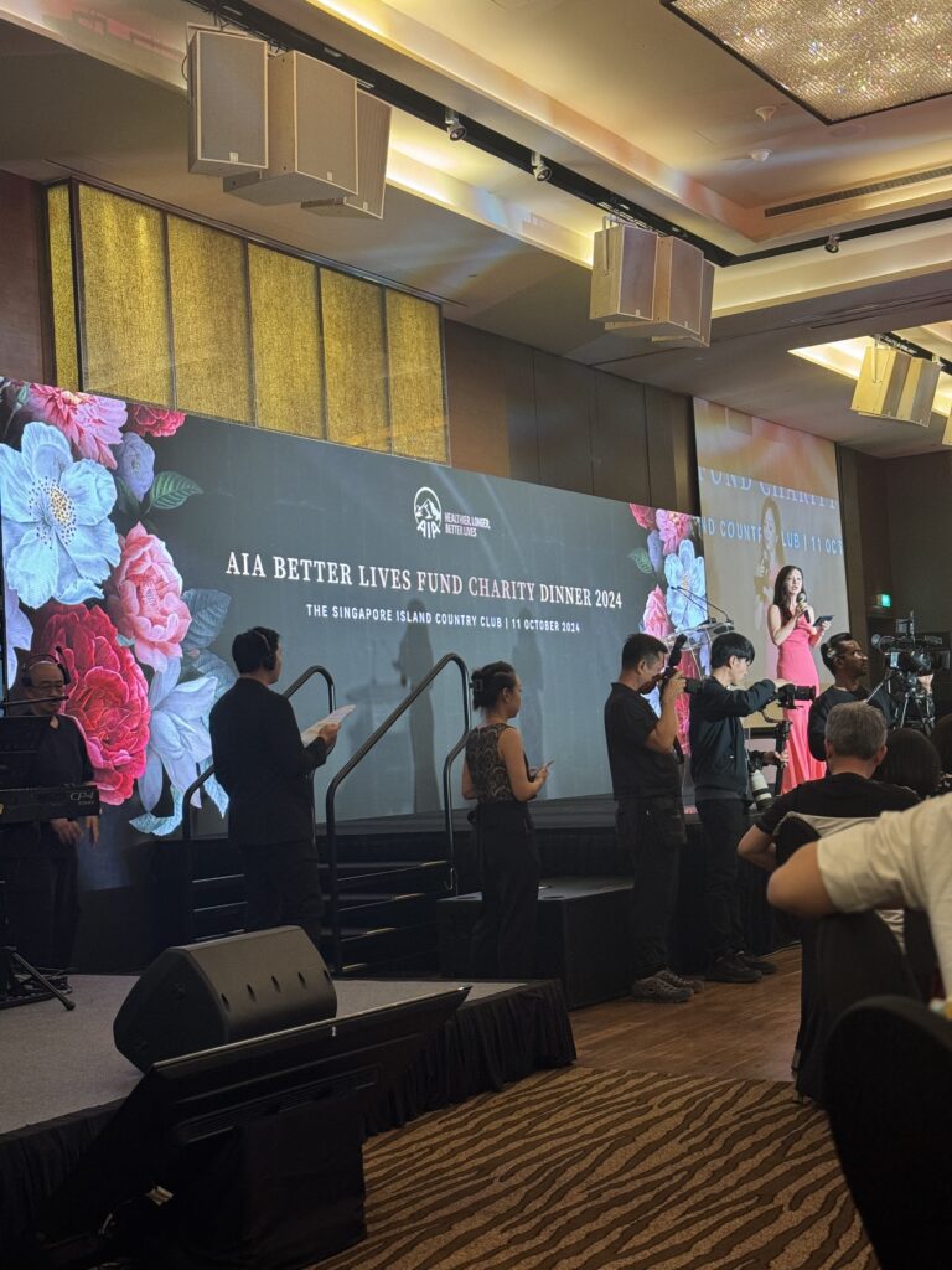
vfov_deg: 39.7
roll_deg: +3.0
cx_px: 476
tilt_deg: +4.4
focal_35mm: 48
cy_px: 635
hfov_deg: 30.3
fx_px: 1760
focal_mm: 6.76
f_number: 1.78
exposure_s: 1/33
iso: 250
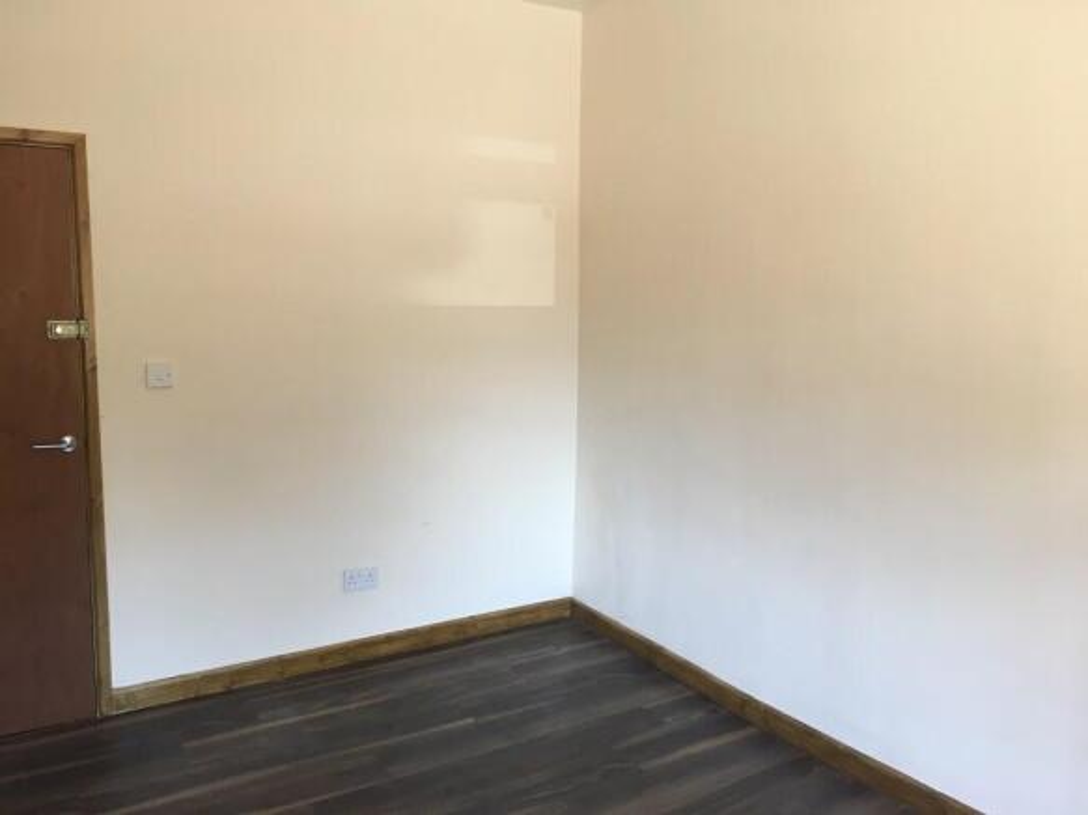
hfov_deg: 61.7
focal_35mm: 29
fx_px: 911
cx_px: 544
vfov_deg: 48.2
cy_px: 408
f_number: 2.2
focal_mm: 4.15
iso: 50
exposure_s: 1/33
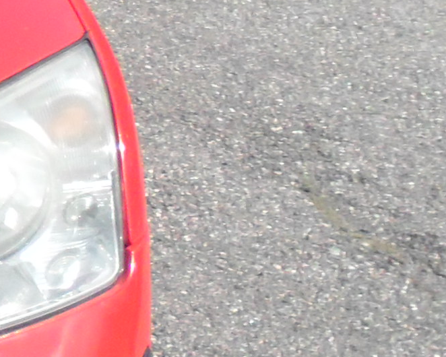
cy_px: 137
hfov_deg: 9.3
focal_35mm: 172
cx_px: -826
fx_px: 2271
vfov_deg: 9.0
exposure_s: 1/180
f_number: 8.9
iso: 80
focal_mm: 4.9
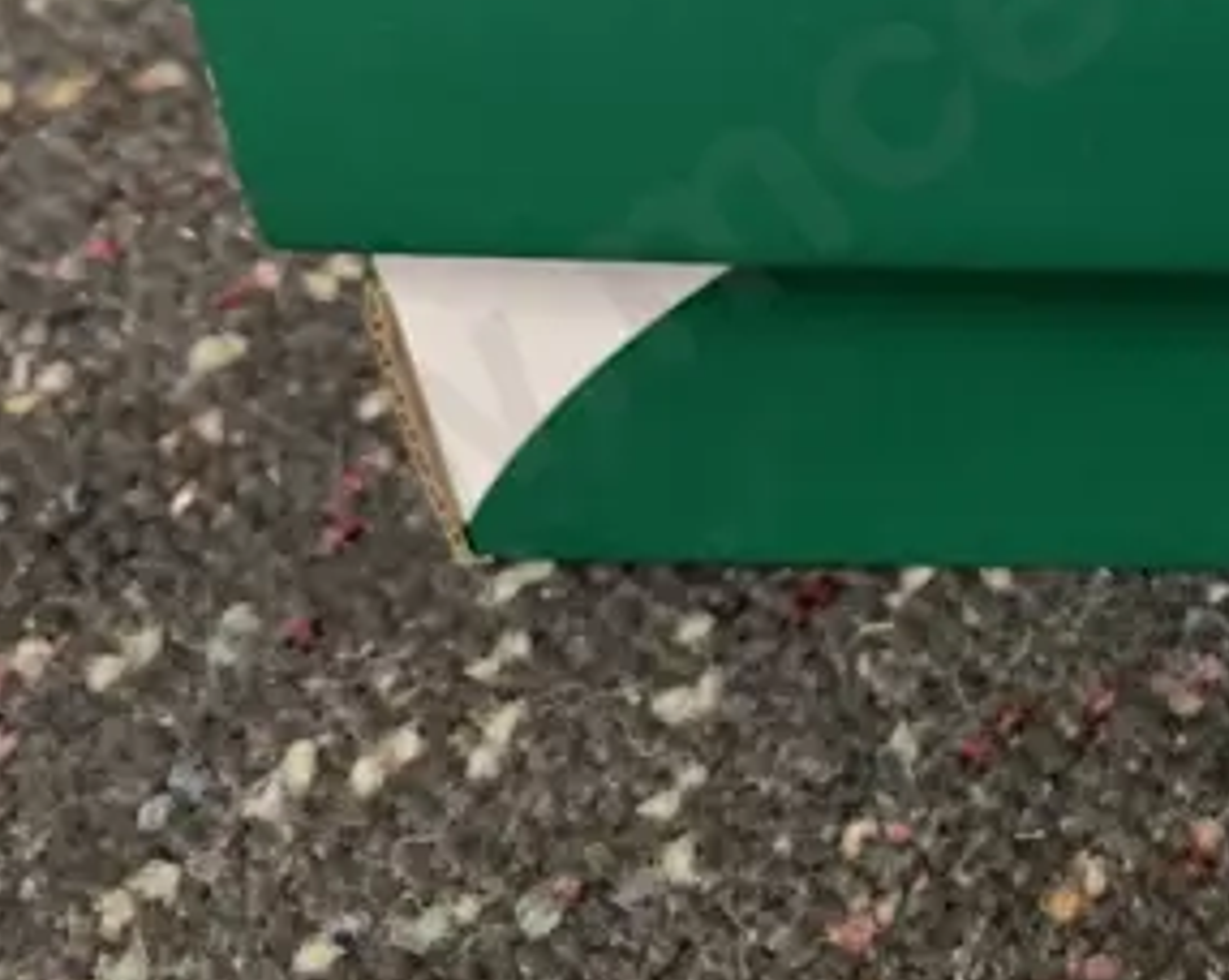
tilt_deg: -33.1
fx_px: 3305
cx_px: 1719
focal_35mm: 91
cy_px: -516
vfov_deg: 15.5
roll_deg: +3.3
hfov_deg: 19.0
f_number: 1.8
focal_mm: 4.25
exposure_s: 1/50
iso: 200
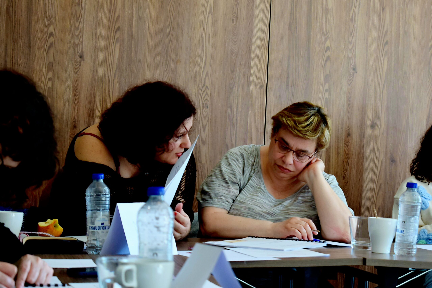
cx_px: 216
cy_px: 144
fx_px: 990
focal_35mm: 82
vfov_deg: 16.6
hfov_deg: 24.6
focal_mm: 55
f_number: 5.6
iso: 900
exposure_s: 1/60.2
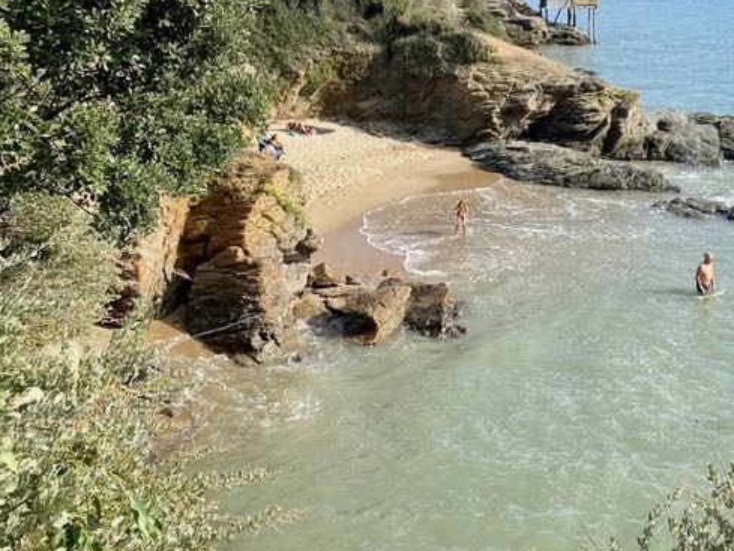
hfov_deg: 36.3
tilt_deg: -11.0
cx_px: 578
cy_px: 162
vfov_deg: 28.3
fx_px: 1082
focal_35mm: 51
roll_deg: +0.2
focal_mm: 4.25
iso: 32
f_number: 1.8
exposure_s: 1/1961
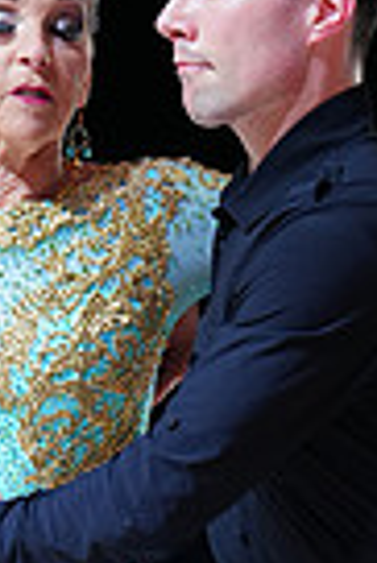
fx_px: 7426
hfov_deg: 2.9
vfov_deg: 4.3
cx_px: 60
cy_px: 745
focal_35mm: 474
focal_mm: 111
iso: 640
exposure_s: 1/400
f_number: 2.8
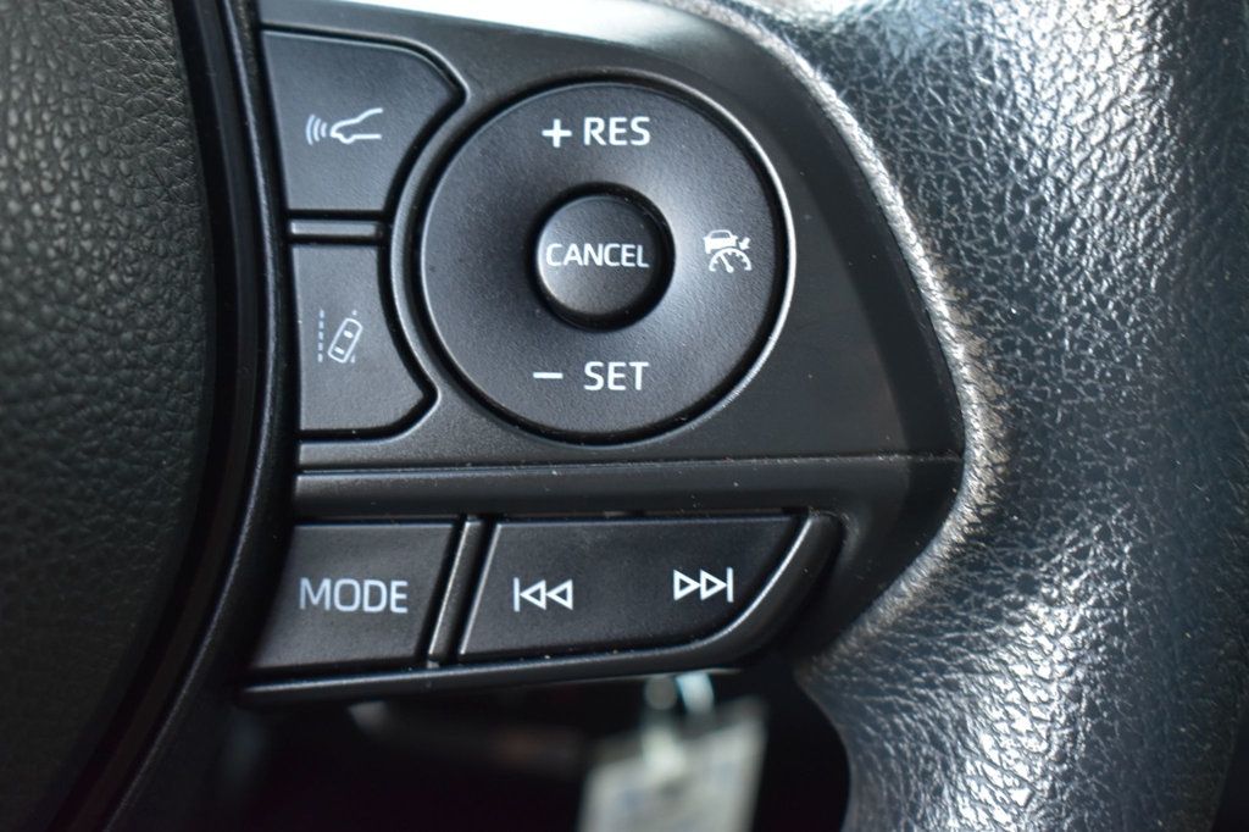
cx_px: 624
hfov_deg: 31.9
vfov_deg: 21.6
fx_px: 2185
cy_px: 416
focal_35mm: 63
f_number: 6.3
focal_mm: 42
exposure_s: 1/15
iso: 1250
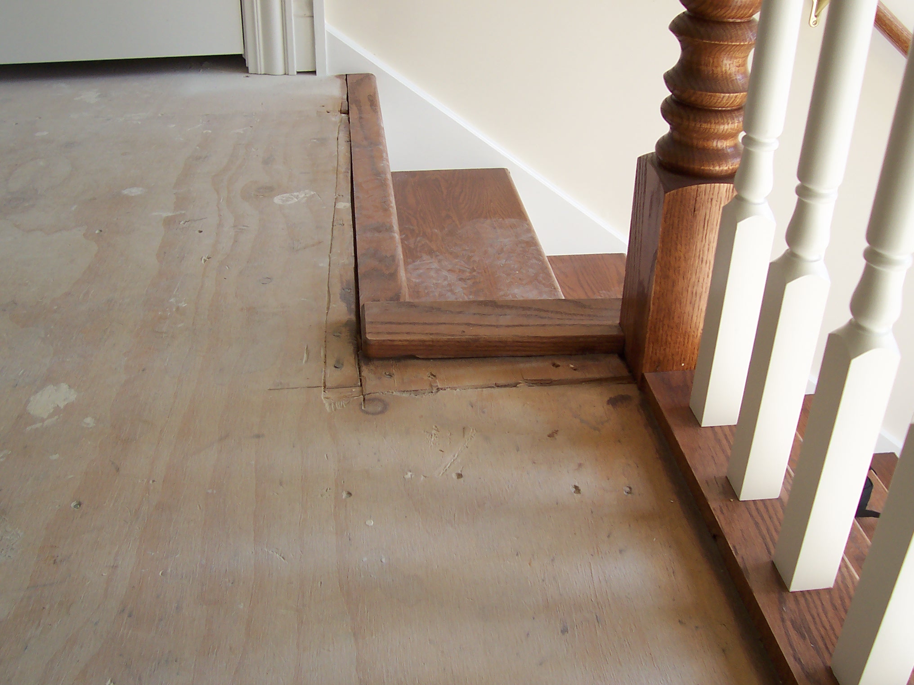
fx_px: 977
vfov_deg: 38.7
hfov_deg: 50.1
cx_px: 457
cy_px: 342
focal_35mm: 37
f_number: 2.8
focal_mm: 5.6
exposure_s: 1/125
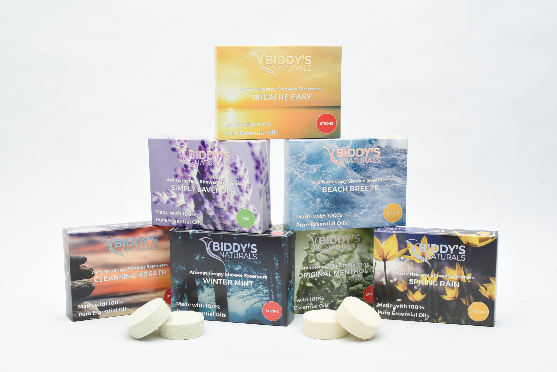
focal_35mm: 50
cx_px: 278
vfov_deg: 27.0
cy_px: 186
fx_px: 774
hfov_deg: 39.6
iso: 800
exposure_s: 1/50
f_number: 16
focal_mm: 50
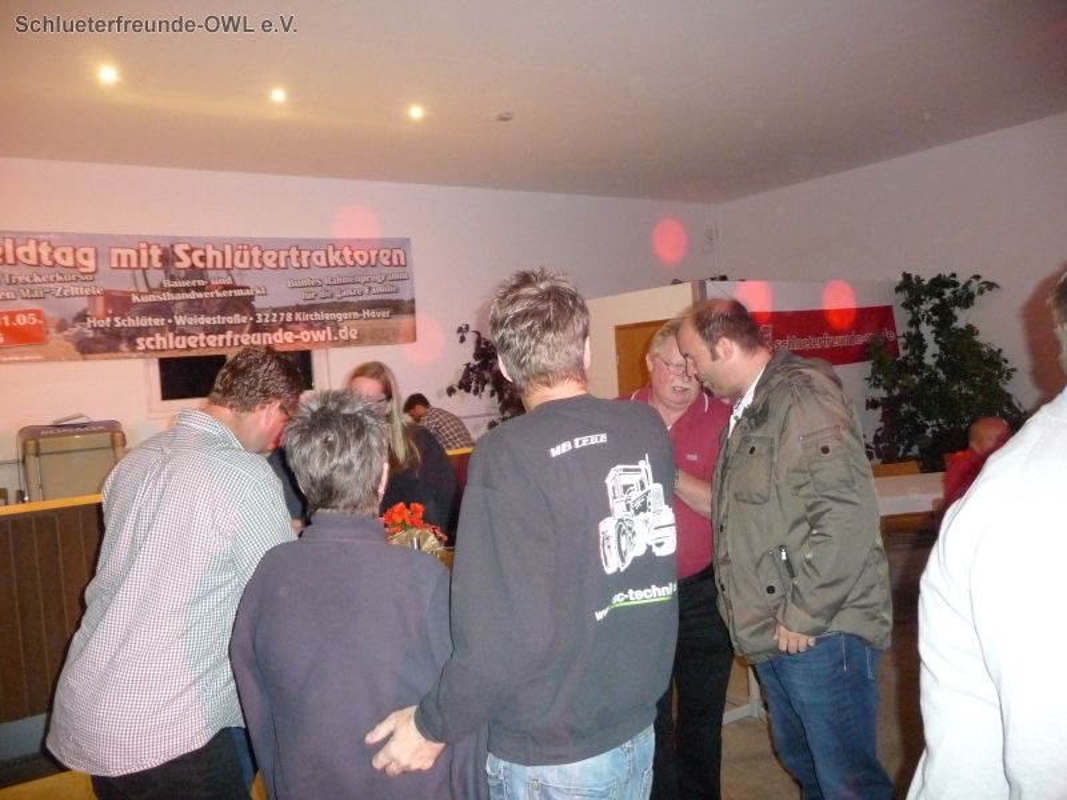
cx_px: 534
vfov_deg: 49.7
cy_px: 400
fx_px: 863
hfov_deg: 63.4
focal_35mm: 28
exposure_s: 1/8
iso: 640
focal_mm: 4.7
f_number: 3.3
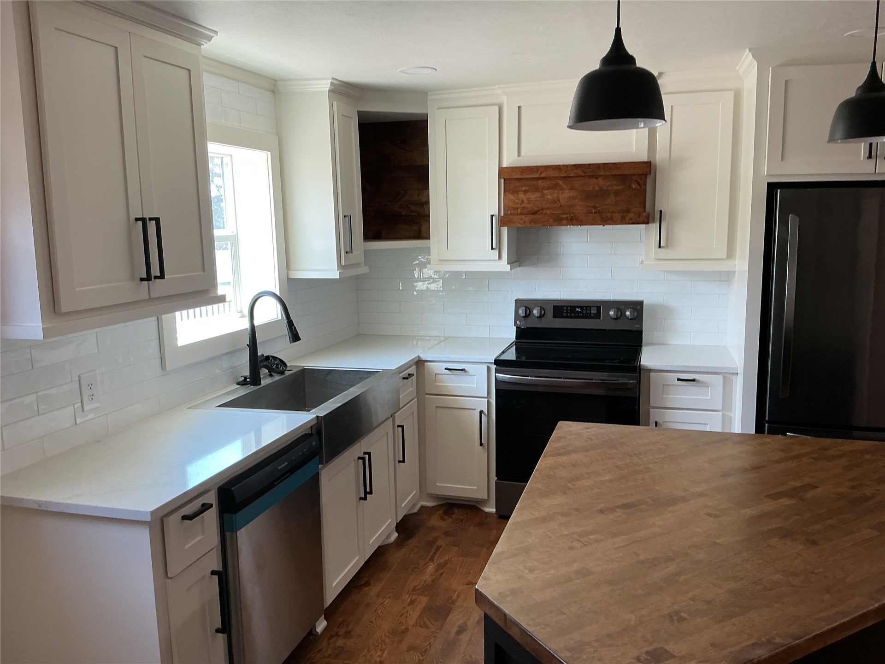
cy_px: 332
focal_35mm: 29
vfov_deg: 48.2
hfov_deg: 61.7
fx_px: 741
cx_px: 442
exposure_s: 1/60
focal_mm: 3
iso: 40
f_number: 1.8
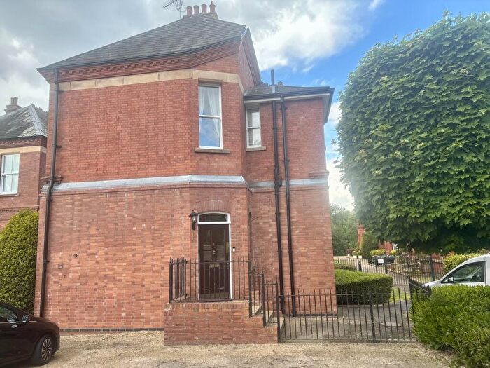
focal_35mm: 26
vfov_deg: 53.1
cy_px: 184
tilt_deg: +9.0
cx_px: 245
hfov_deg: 67.3
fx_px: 368
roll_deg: +1.8
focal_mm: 5.96
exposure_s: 1/604
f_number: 1.6
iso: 50
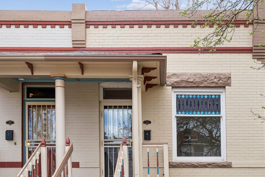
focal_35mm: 42
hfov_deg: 45.7
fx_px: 309
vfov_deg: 31.6
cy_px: 119
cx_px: 175
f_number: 9
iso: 400
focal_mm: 29
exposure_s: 1/320
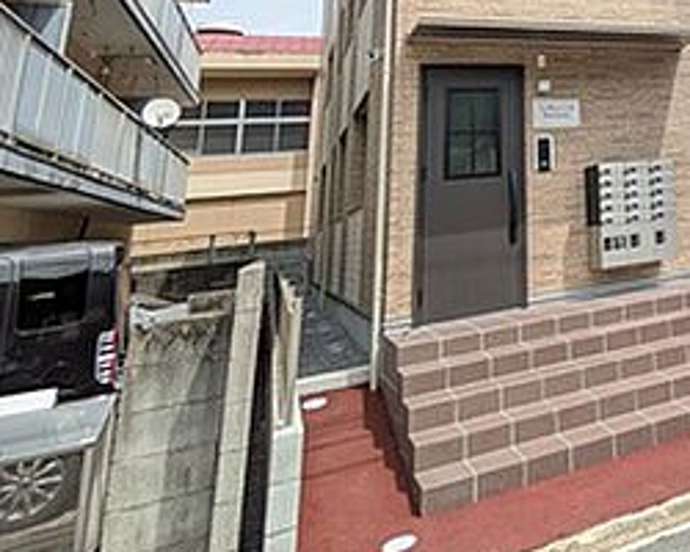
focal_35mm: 35
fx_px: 715
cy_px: -8
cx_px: 765
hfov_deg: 41.0
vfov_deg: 37.4
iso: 107
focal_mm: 1.85
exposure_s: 1/2915
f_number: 2.2
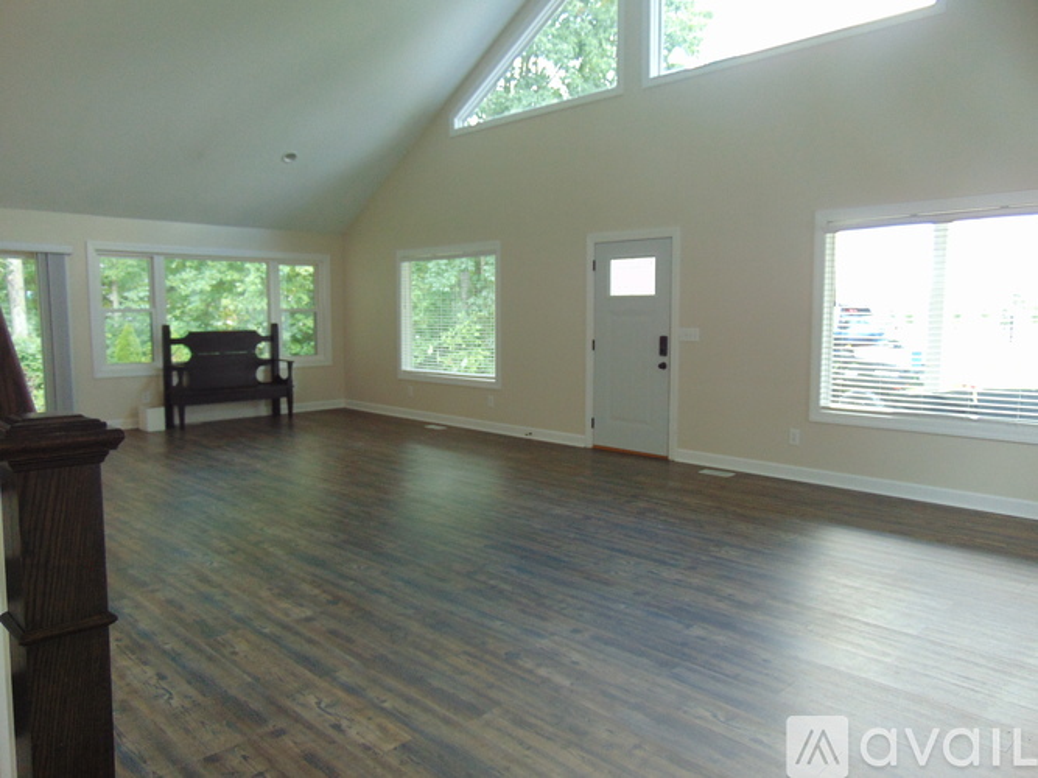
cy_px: 389
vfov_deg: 54.9
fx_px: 750
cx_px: 519
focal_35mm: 25
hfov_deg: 69.4
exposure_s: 1/30
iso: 100
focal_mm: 4.5
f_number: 3
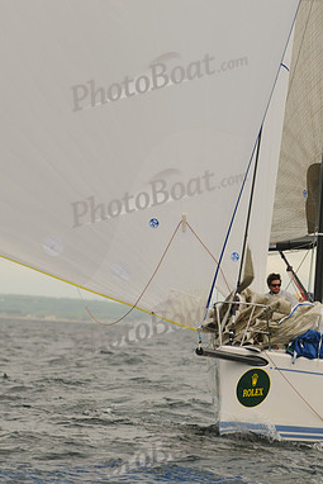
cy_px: 243
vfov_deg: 6.0
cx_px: 313
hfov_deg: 4.0
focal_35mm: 341
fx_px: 4585
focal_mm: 150
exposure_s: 1/640
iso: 200
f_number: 5
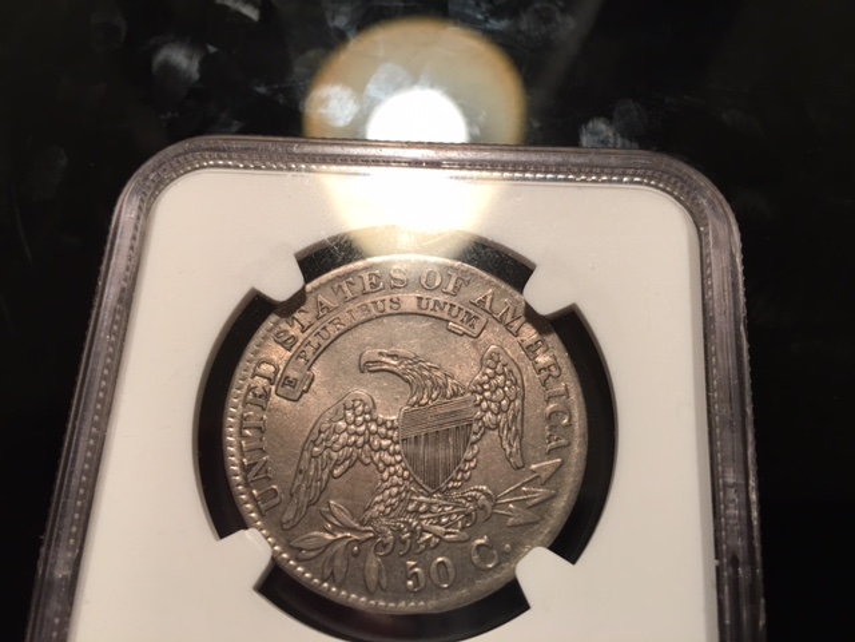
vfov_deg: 48.2
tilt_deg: -70.5
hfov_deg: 61.7
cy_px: 321
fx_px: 716
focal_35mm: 29
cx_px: 428
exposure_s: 1/15
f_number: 2.2
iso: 32
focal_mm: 4.15
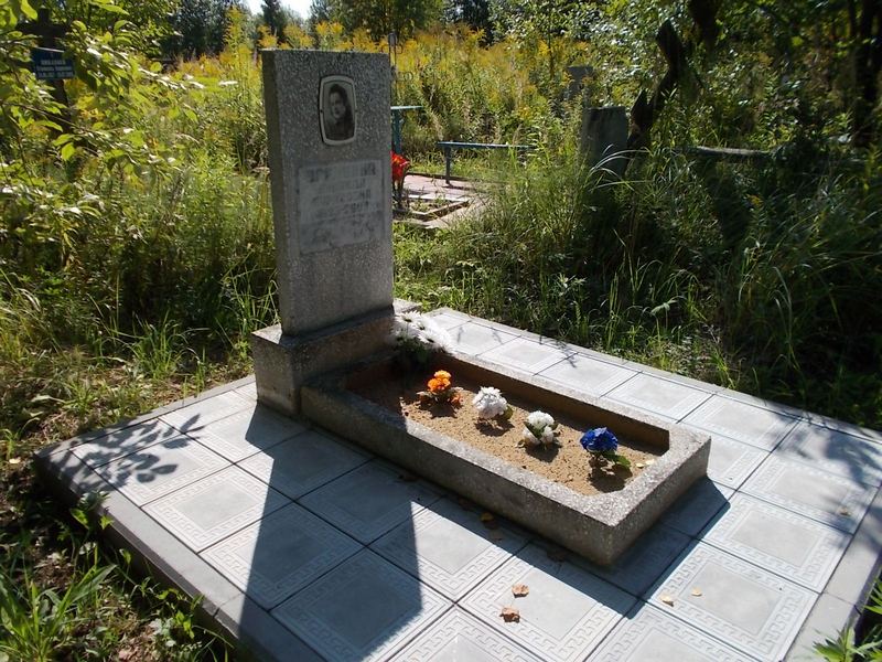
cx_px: 441
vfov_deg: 53.1
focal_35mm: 26
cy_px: 331
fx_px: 662
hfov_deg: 67.3
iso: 80
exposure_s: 1/160
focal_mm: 4.6
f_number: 8
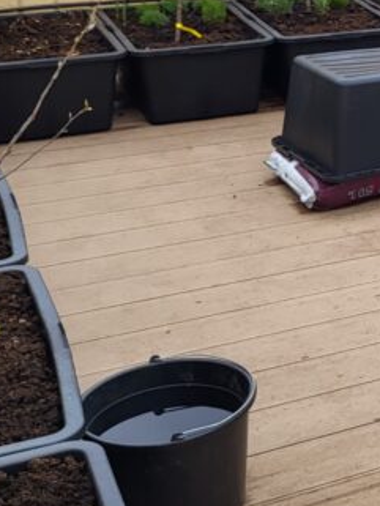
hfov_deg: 15.1
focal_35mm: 83
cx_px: 713
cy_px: 95
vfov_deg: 23.2
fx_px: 1214
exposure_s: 1/125
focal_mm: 5.4
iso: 40
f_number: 1.8
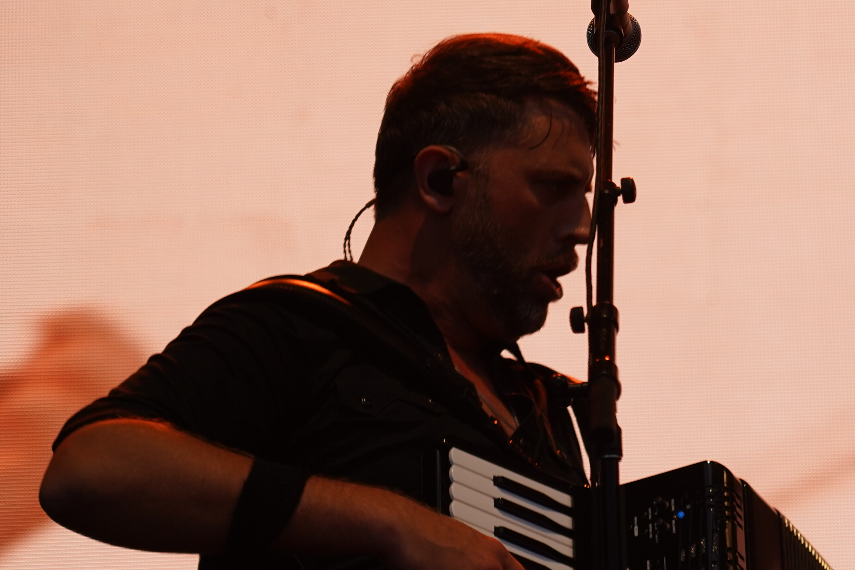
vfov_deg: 6.0
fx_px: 5391
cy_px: 432
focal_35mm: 227
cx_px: 818
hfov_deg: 9.0
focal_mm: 105
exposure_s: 1/160
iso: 250
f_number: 4
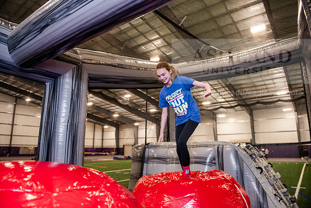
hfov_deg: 73.7
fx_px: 207
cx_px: 156
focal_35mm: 24
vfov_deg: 53.2
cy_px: 104
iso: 2500
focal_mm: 24
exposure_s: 1/125
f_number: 3.2
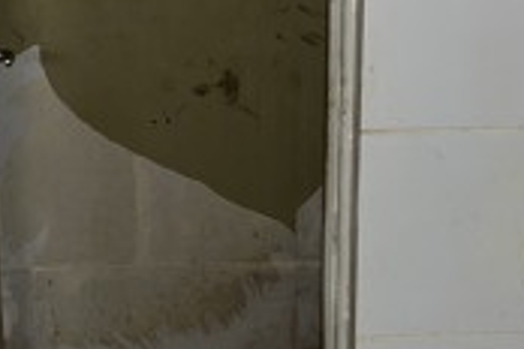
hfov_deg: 21.9
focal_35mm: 93
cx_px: 256
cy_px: 268
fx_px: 1354
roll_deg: +0.2
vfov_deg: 14.6
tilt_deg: -17.6
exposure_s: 1/4
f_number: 1.6
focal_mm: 5.1
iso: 32
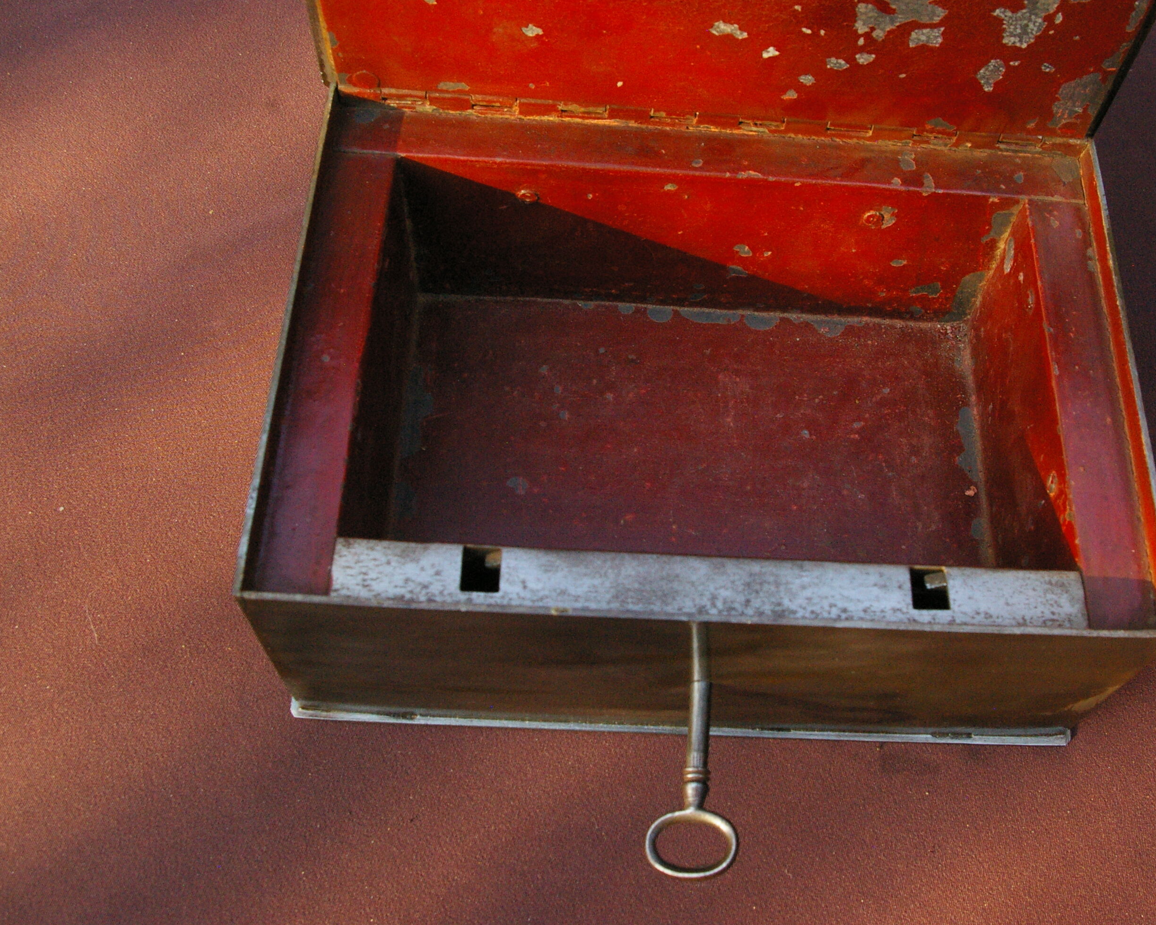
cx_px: 703
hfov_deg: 40.9
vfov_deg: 33.4
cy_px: 454
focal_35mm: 45
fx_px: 1540
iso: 1600
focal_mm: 26
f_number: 8
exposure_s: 1/180
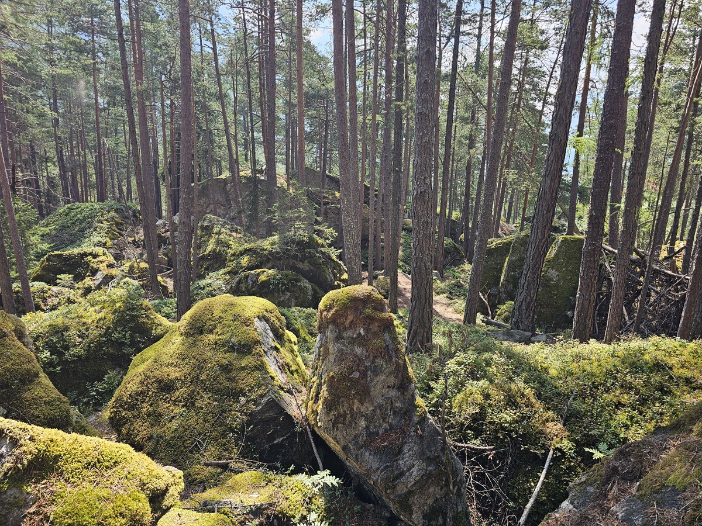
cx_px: 351
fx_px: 466
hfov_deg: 73.9
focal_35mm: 23
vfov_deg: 58.9
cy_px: 263
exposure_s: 1/80.6
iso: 10
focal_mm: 6.3
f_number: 1.7
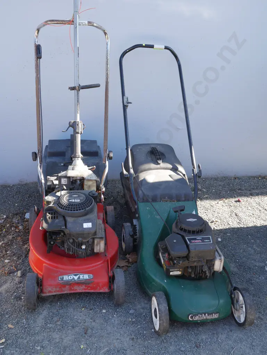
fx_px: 370
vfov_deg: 51.3
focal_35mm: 36
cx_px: 134
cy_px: 178
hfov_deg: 39.7
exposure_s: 1/125
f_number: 5
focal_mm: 18
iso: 200
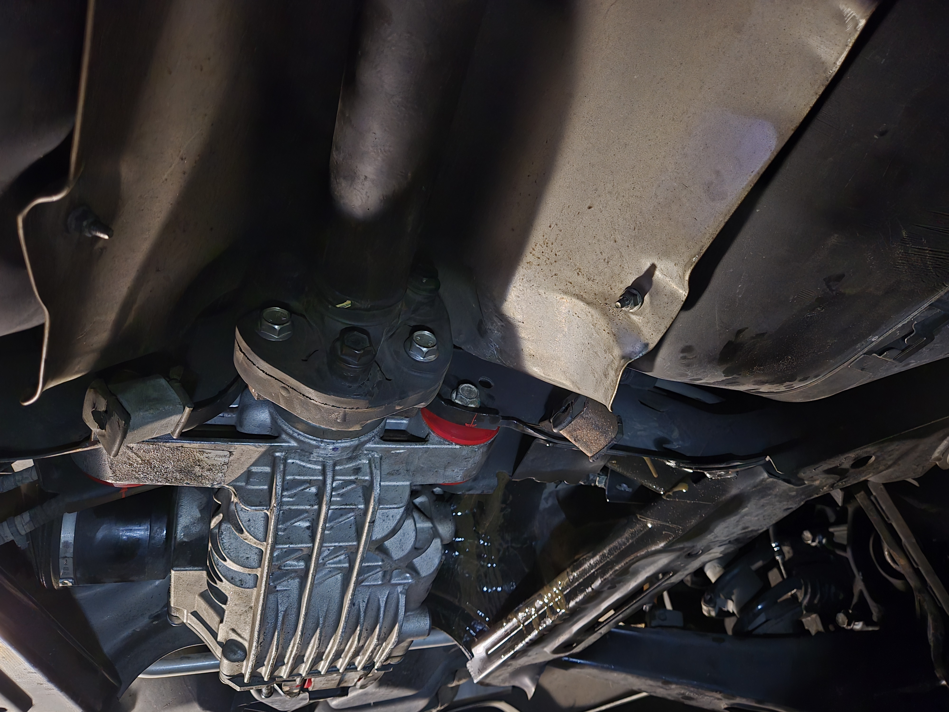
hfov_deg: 73.9
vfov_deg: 58.9
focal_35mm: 23
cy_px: 356
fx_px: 631
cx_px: 474
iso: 2500
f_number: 1.8
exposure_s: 1/40
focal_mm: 5.4
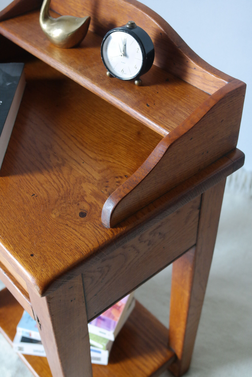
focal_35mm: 49
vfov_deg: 40.3
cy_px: 188
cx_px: 126
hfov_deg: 27.5
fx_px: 514
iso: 1600
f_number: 5.6
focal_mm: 32
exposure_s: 1/30
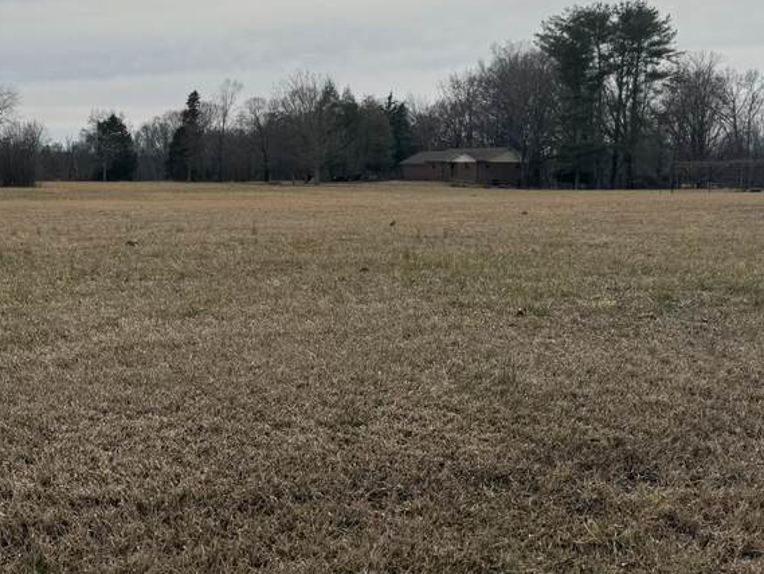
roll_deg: -0.3
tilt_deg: -1.1
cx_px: 185
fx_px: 1192
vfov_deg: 27.0
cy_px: 222
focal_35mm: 54
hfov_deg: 34.7
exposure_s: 1/10309
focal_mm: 6.76
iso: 80
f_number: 1.78
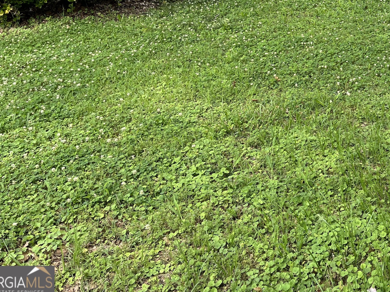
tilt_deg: -10.1
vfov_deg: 26.6
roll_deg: +2.2
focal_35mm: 52
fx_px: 586
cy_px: 3
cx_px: 357
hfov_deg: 34.6
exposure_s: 1/487
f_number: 1.6
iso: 50
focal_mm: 5.1
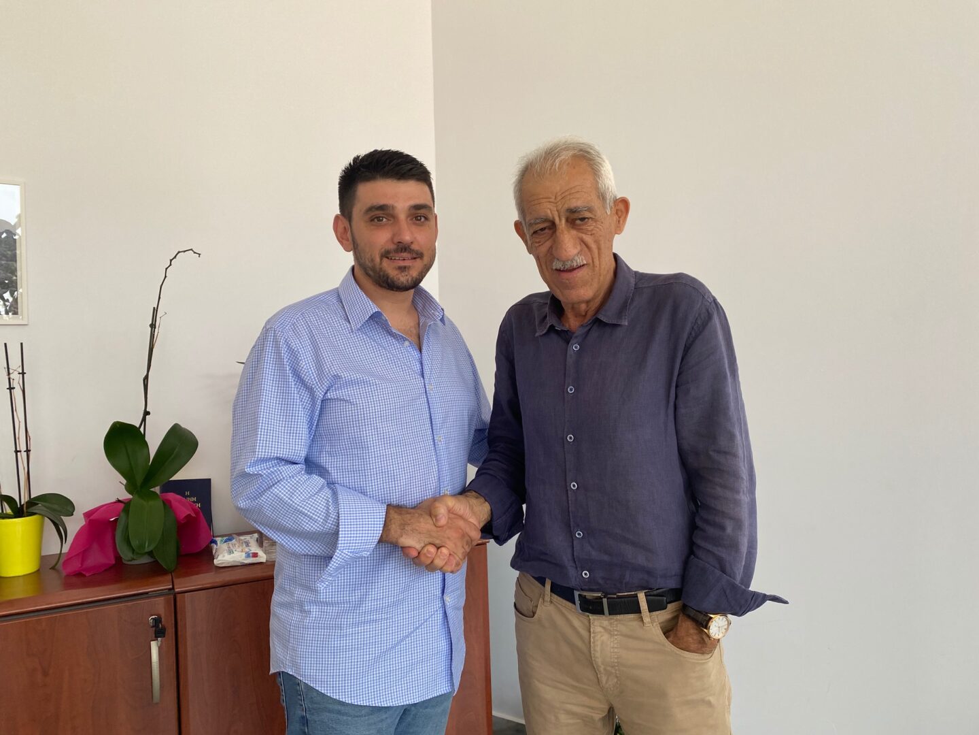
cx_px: 490
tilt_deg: -1.6
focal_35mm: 26
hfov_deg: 67.3
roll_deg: +1.4
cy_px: 368
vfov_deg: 53.1
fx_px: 735
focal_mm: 4.25
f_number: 1.8
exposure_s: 1/121
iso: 80
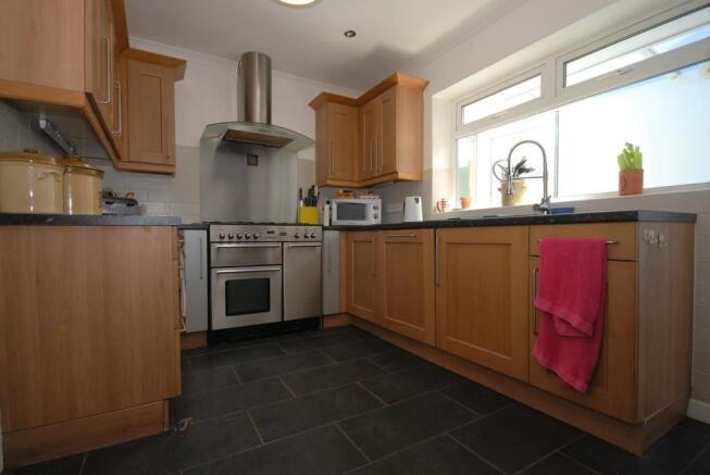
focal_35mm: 15
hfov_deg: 100.3
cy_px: 238
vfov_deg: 77.5
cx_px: 355
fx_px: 296
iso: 200
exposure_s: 1/60
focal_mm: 10
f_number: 5
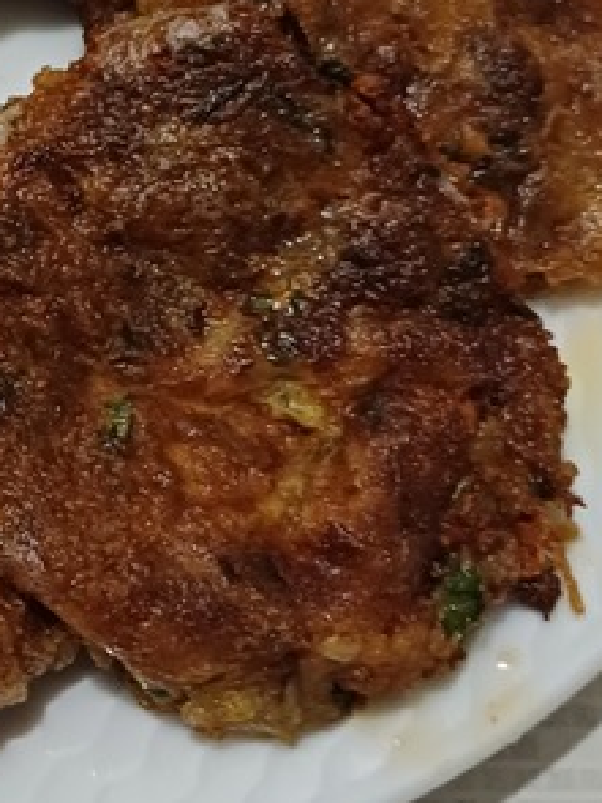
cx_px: -101
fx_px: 1810
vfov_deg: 25.0
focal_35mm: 78
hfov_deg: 18.0
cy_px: 351
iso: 640
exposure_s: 1/20
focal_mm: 4.65
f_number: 1.8
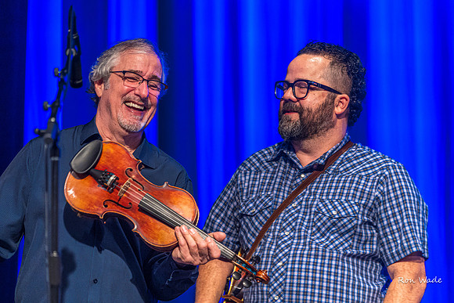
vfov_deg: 8.3
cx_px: 243
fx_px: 2096
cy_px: 162
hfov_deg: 12.4
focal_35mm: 166
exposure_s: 1/160
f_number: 4
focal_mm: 155
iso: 3200
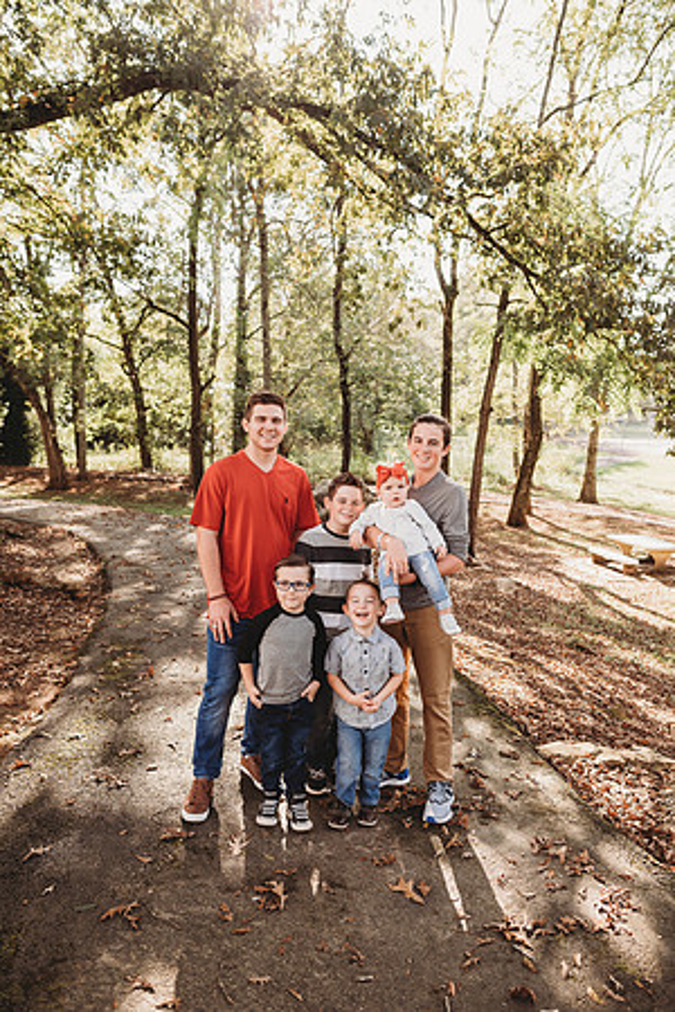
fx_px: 675
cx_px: 338
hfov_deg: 53.1
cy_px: 506
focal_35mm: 24
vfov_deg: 73.7
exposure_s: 1/250
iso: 200
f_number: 3.2
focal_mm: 24
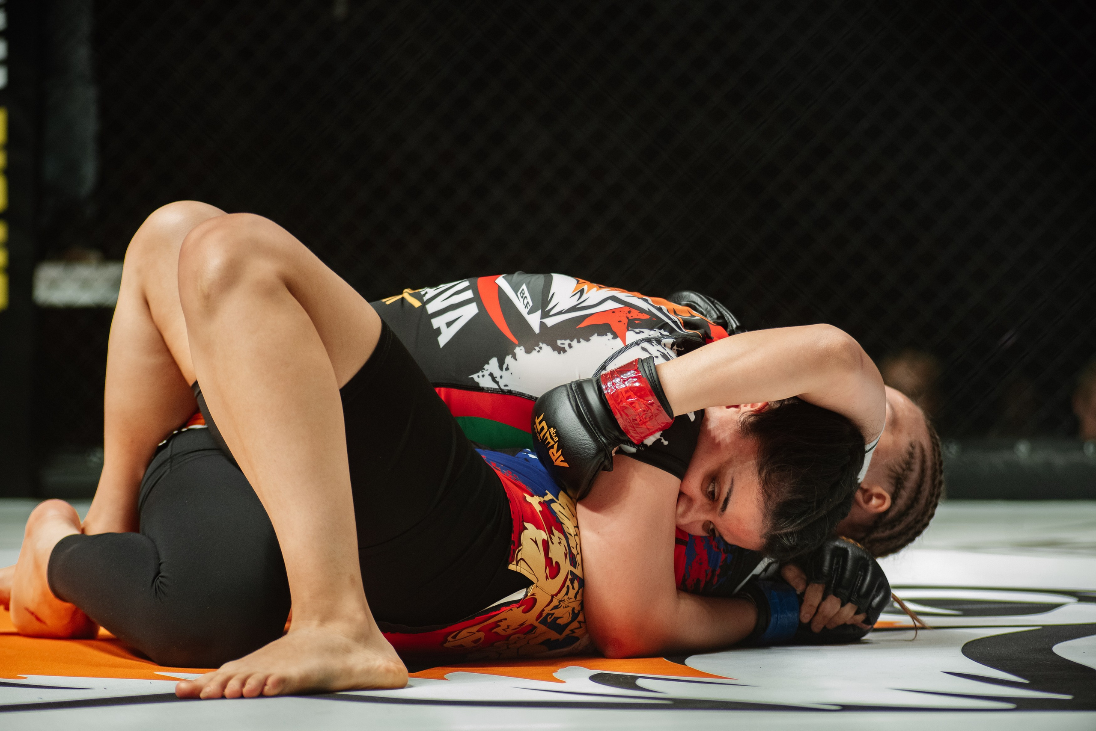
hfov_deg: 18.6
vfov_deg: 12.5
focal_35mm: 110
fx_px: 3350
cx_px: 548
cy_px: 366
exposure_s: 1/640
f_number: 4
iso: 2000
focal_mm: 110
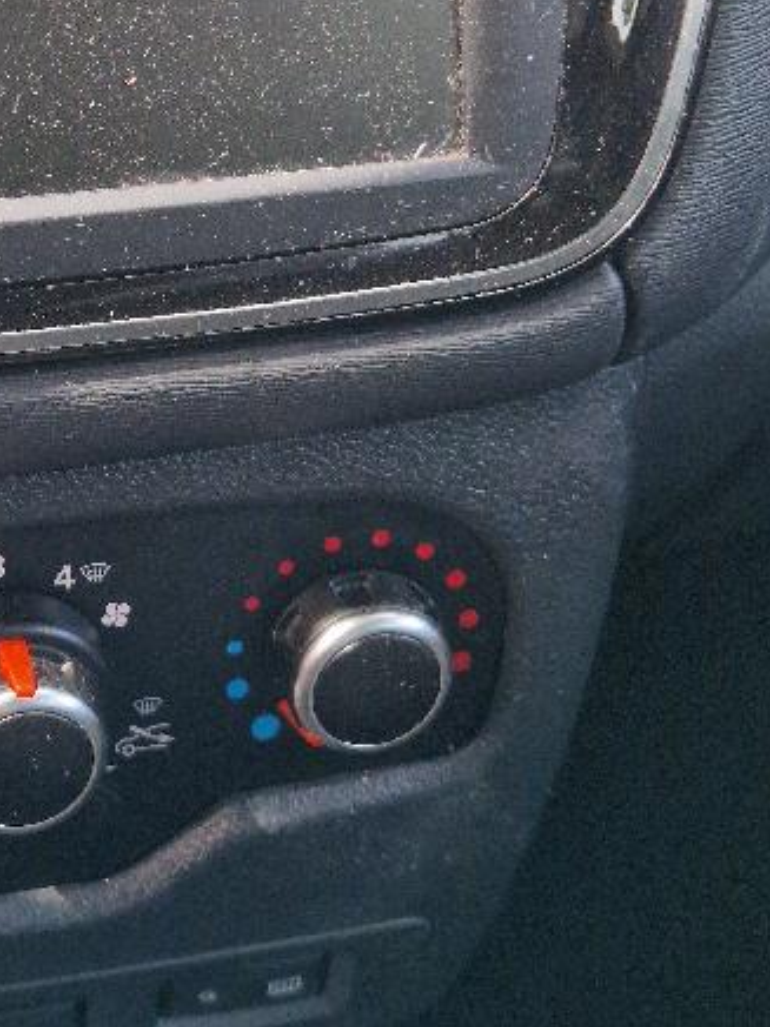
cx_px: -45
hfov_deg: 15.2
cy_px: 172
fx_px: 2818
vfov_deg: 20.4
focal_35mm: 95
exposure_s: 1/100
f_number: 1.8
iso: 50
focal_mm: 5.4
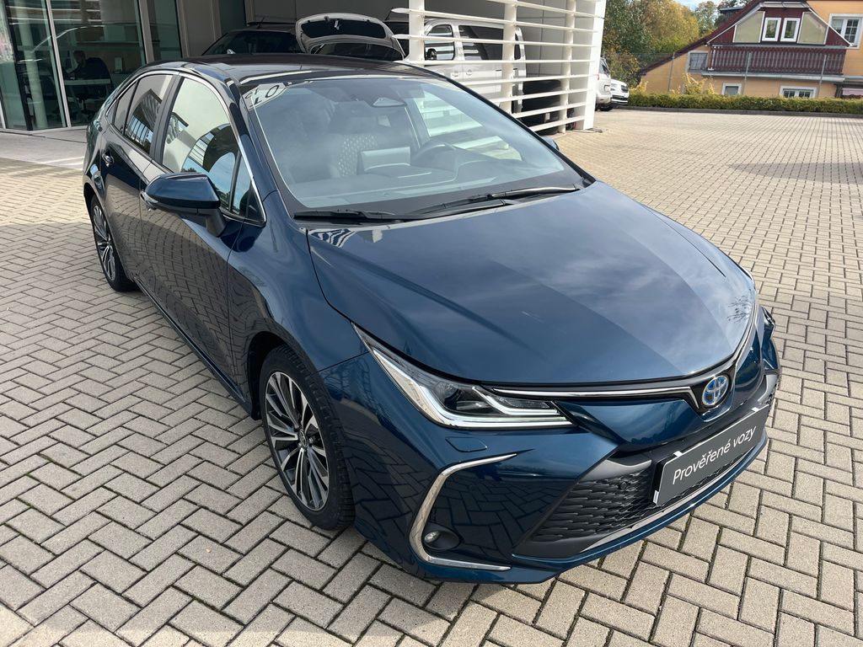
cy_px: 324
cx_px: 432
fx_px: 648
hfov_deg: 67.3
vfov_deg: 53.1
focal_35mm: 26
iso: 50
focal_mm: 5.1
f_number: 1.6
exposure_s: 1/1252
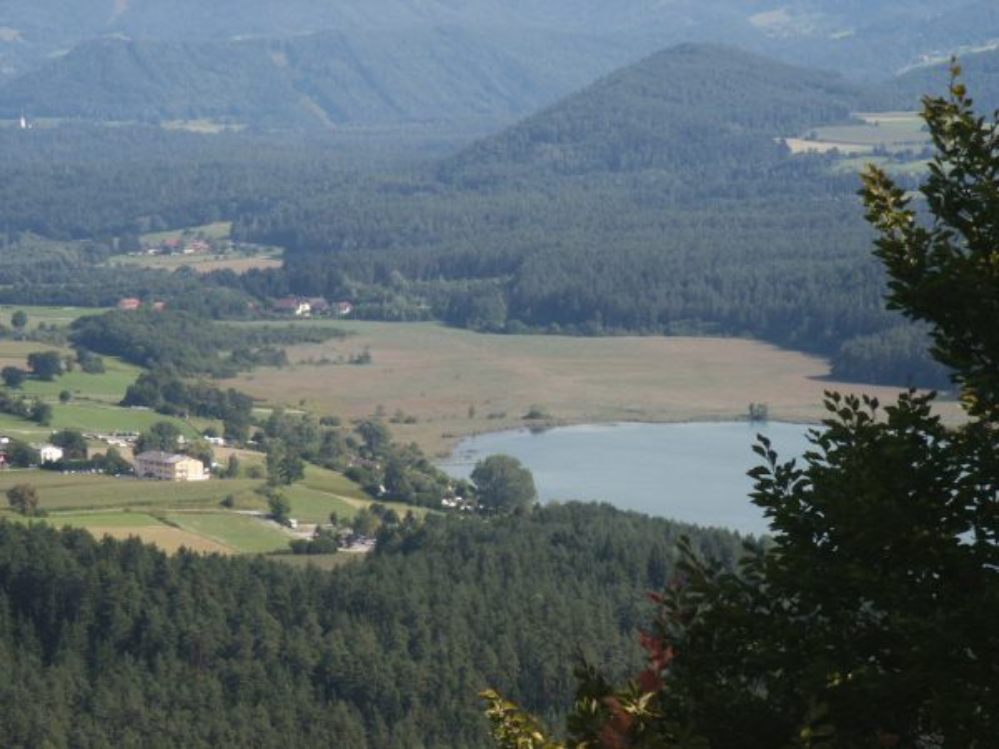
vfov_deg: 10.7
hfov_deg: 14.2
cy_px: 374
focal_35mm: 139
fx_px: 4011
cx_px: 500
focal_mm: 28.23
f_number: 8
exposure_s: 1/125
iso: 64
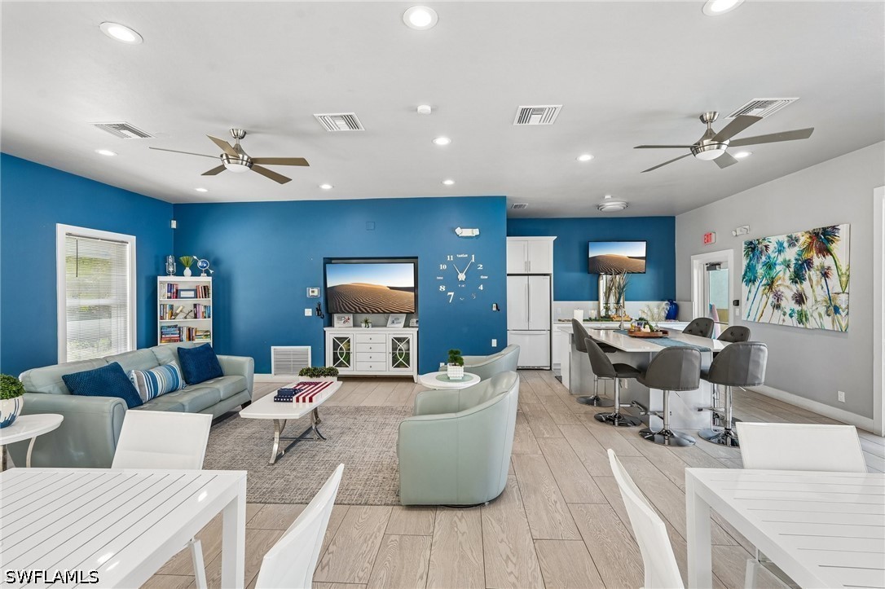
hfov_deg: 96.8
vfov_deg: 73.7
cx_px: 442
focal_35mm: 16
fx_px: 393
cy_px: 294
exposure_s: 1/25
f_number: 8
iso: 400
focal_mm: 16
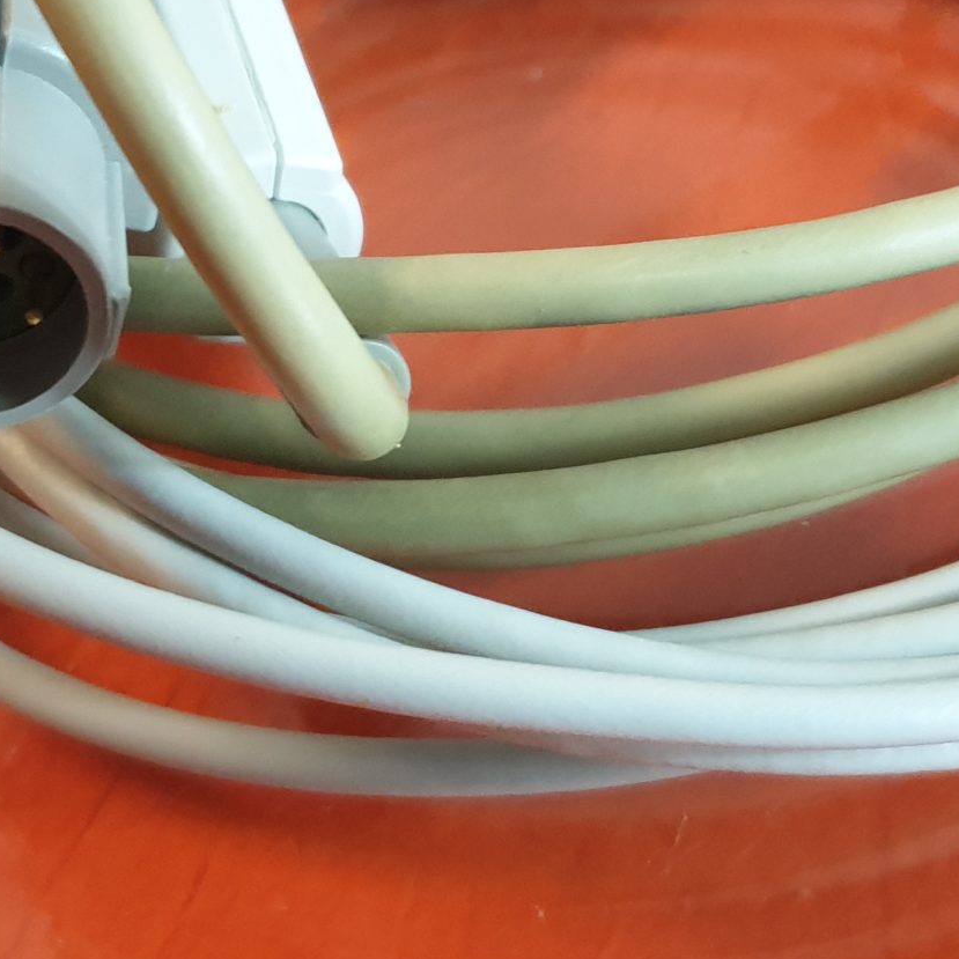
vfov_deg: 23.9
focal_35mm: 71
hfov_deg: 24.1
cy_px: 170
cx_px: 691
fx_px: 2225
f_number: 1.5
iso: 320
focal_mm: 4.3
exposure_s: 1/33
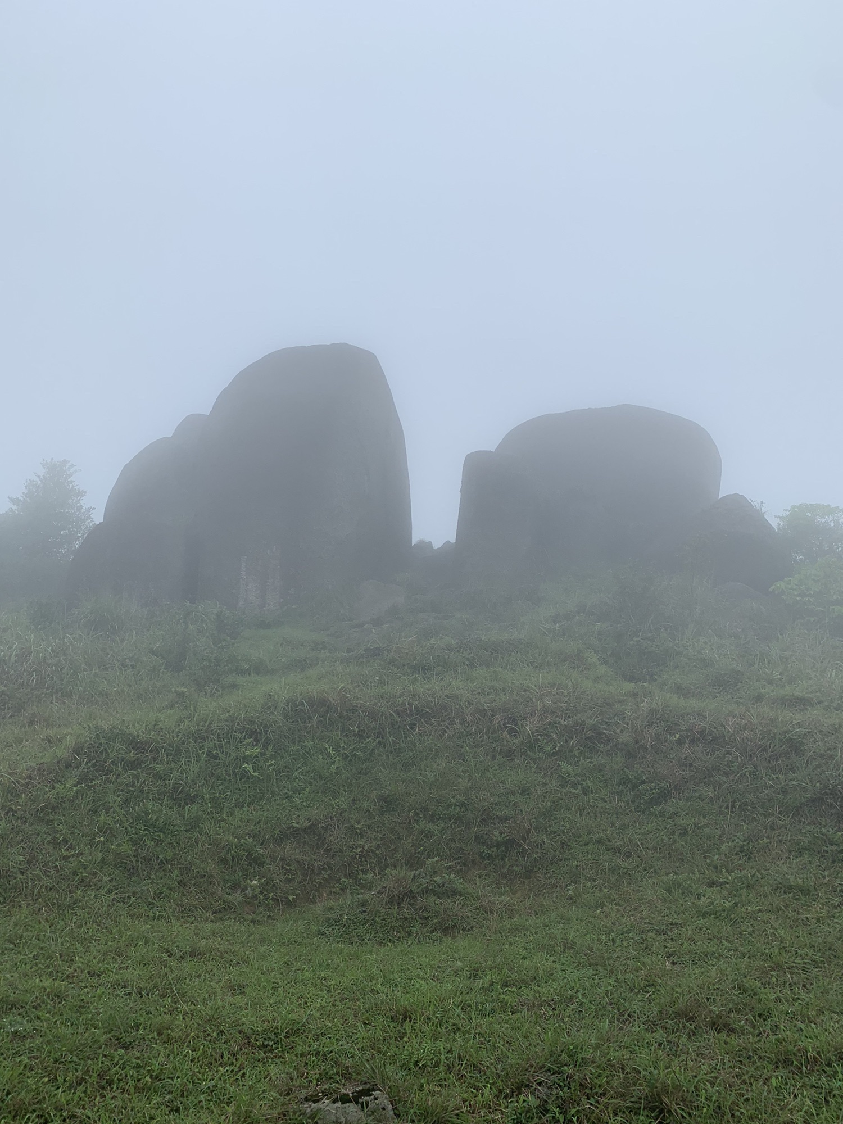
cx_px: 422
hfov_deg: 53.1
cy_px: 562
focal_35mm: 26
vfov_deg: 67.3
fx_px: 844
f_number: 1.8
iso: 25
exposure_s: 1/954
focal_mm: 4.25
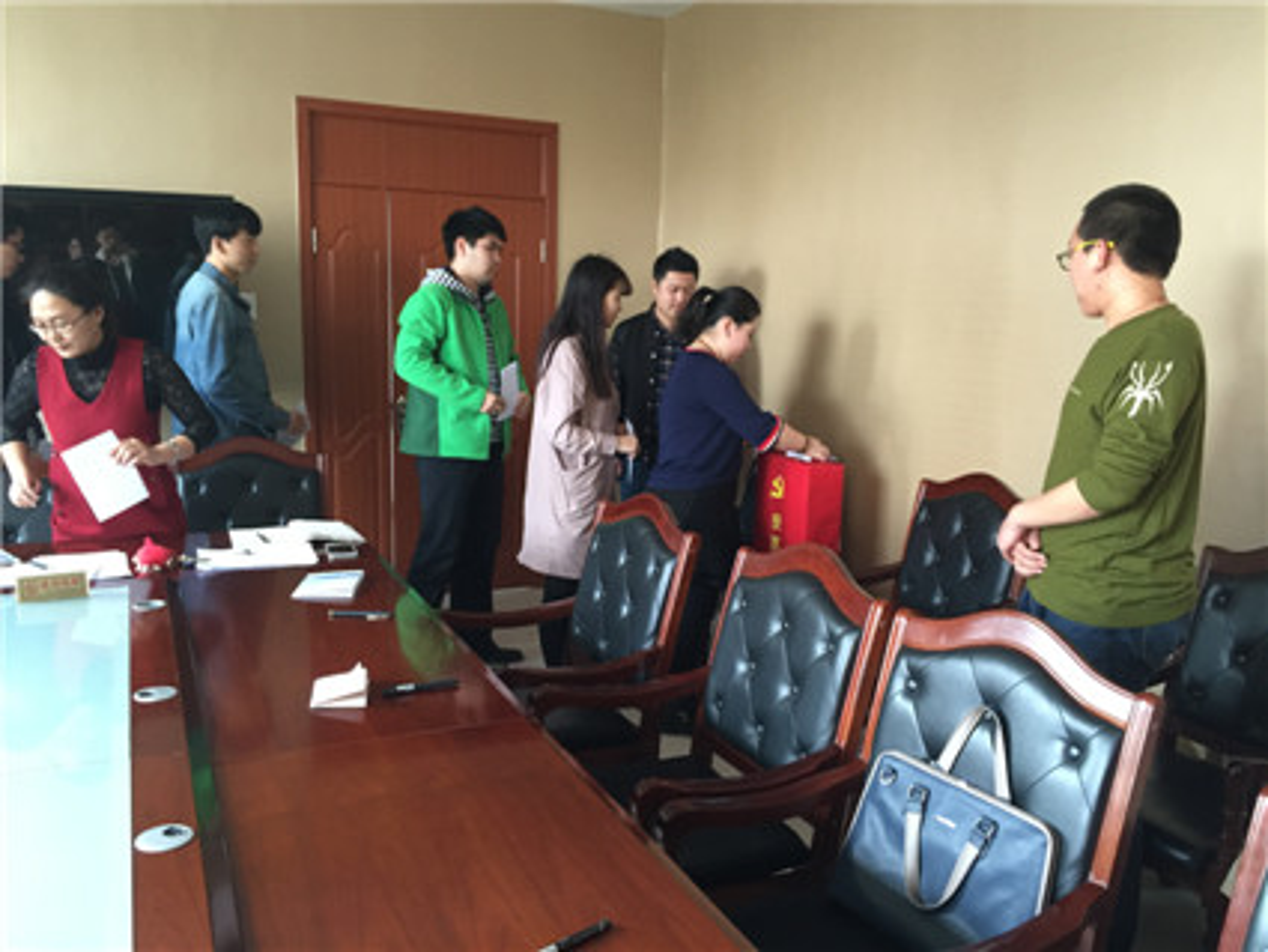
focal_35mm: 29
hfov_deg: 61.6
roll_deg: -1.1
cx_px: 634
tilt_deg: -8.5
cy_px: 476
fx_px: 1063
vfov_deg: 48.2
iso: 160
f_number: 2.2
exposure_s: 1/33
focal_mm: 4.15
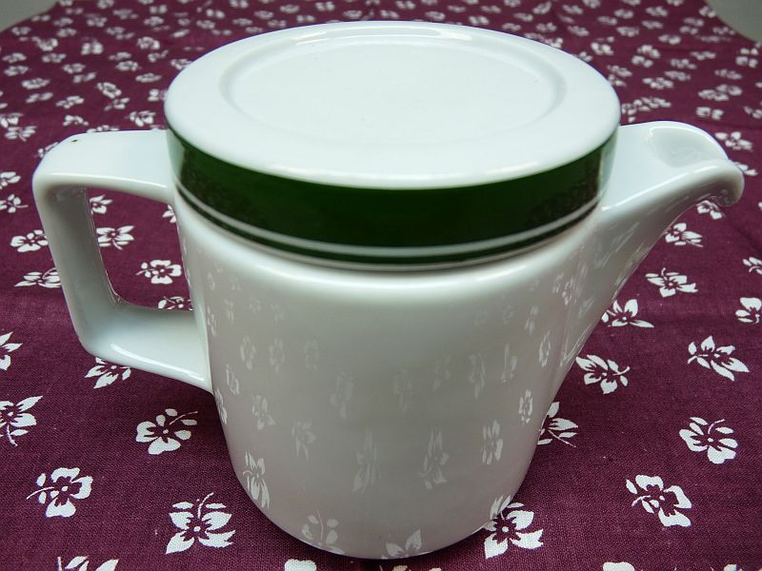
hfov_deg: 65.3
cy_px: 286
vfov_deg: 51.4
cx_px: 381
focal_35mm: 27
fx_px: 594
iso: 100
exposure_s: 1/40
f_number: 2.8
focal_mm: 4.8
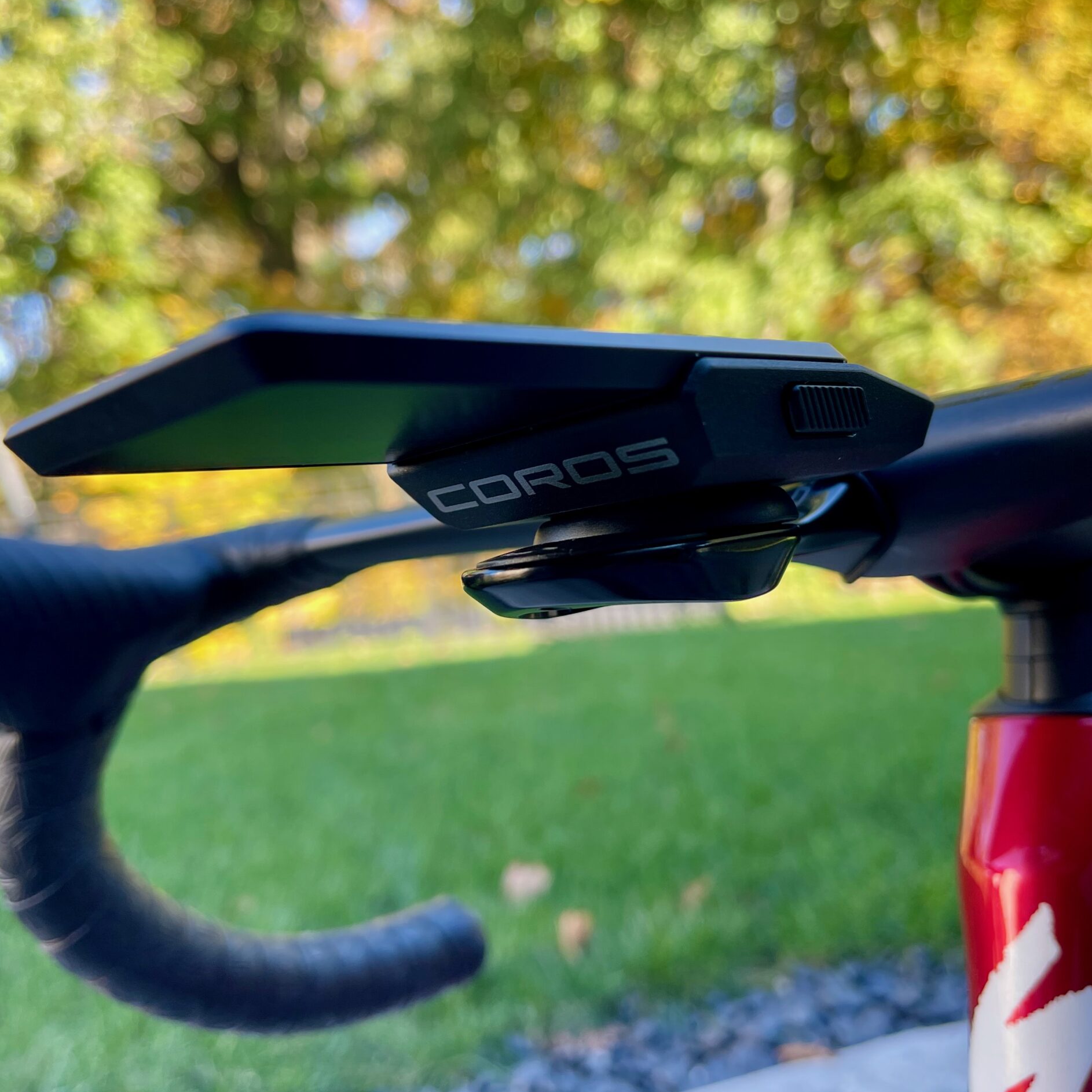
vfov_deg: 54.0
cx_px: 537
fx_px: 1071
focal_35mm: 30
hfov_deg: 54.0
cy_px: 554
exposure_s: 1/133
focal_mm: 5.1
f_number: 1.6
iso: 32
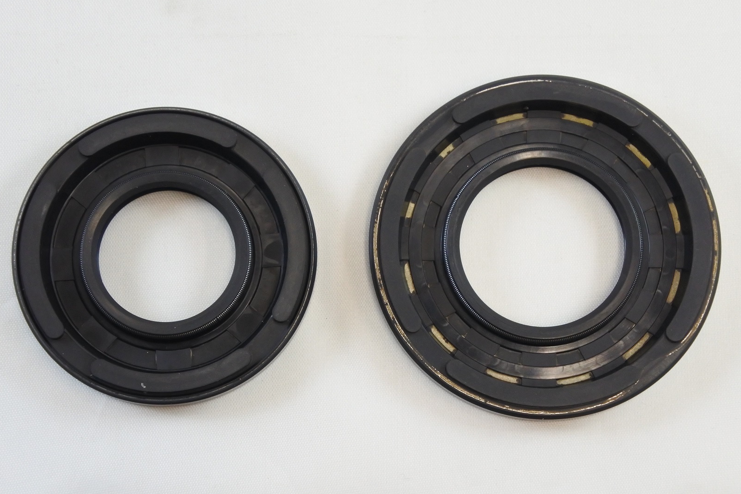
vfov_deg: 18.9
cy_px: 249
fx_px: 1482
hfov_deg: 28.1
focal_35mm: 72
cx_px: 367
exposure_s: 1/125
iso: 800
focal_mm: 26.4
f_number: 5.3
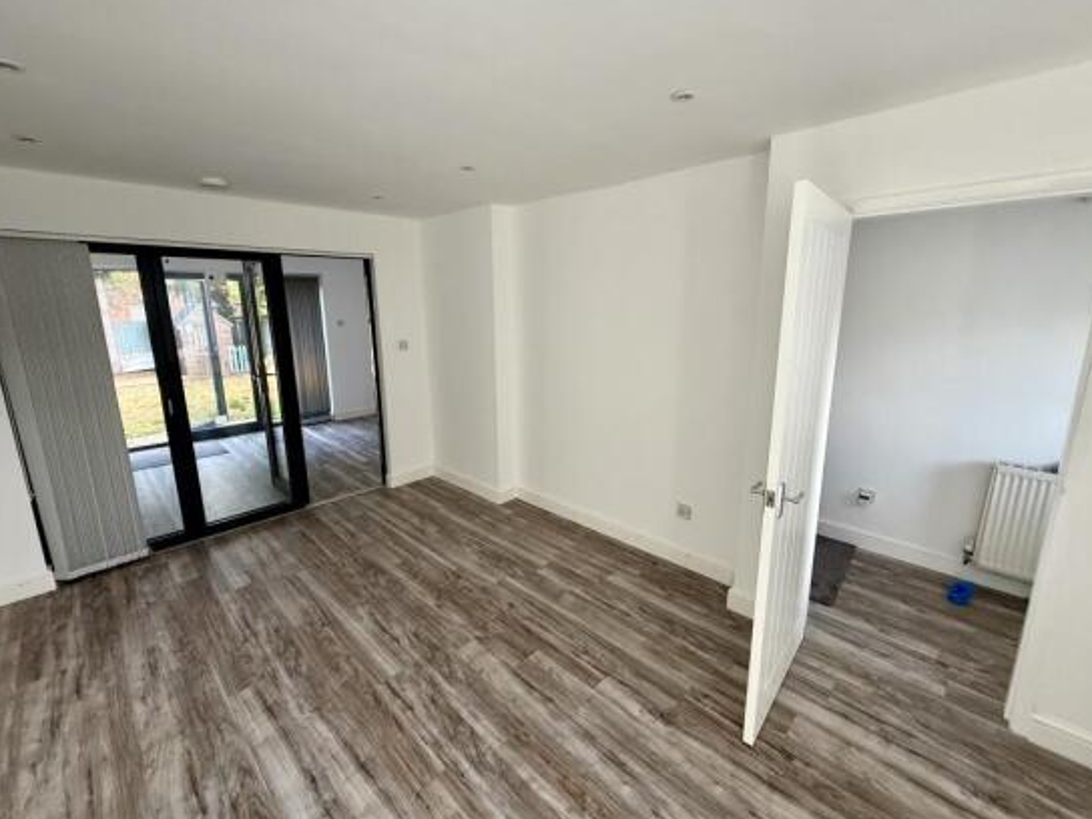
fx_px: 473
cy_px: 396
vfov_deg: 81.7
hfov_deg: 98.2
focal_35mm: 15
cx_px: 547
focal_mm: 2.22
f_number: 2.2
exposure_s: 1/99
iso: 200
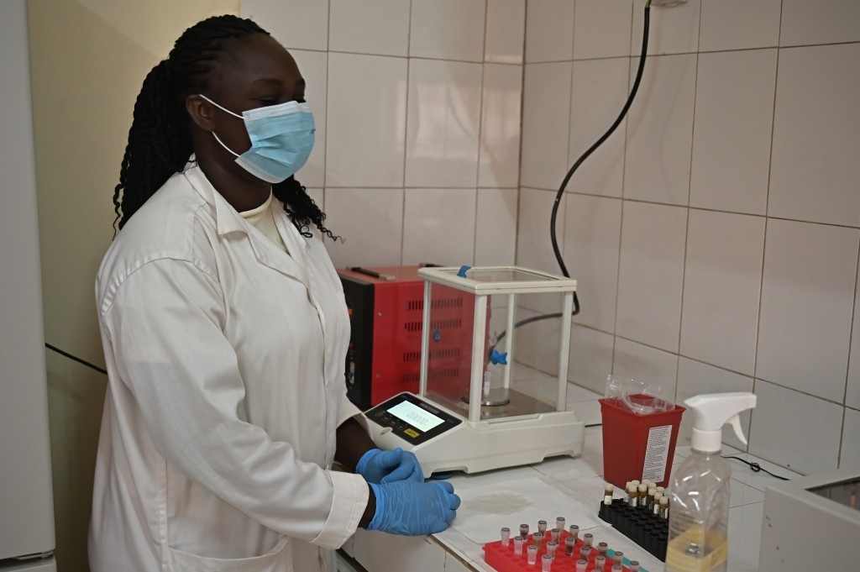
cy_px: 286
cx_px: 430
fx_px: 979
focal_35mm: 41
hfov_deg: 47.4
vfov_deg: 32.6
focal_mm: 41
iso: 1250
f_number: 4
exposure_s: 1/40
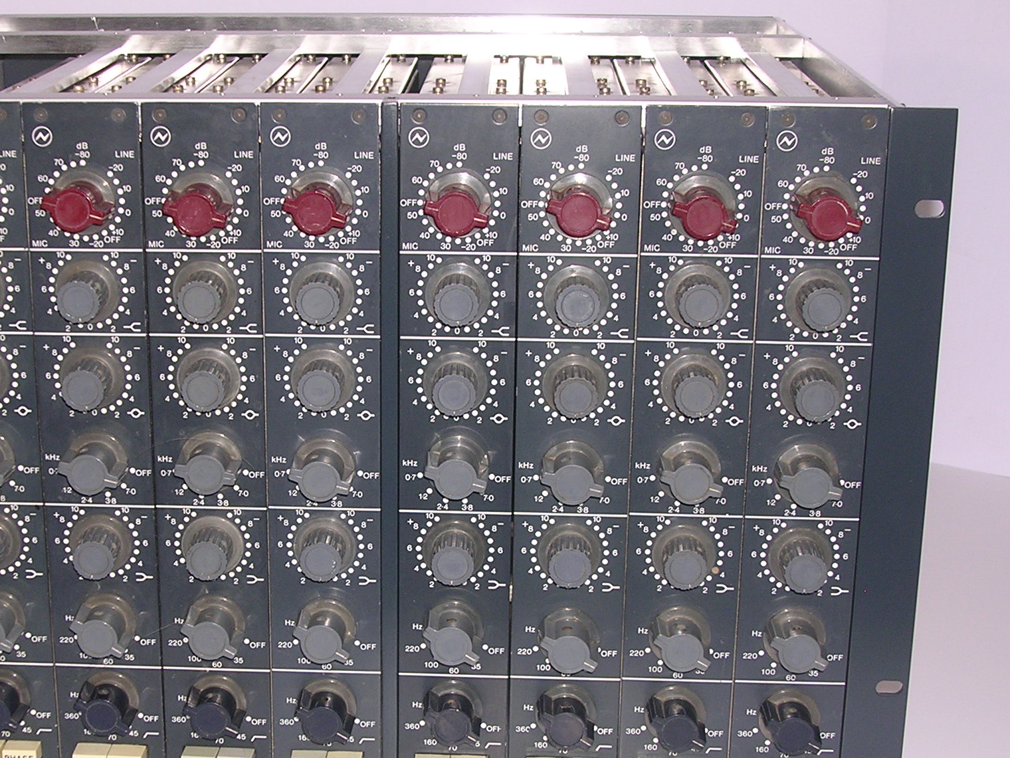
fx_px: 1926
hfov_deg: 29.2
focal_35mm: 66
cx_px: 357
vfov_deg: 22.2
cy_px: 471
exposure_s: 1/60.1
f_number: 3.1
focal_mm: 7.5
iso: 100
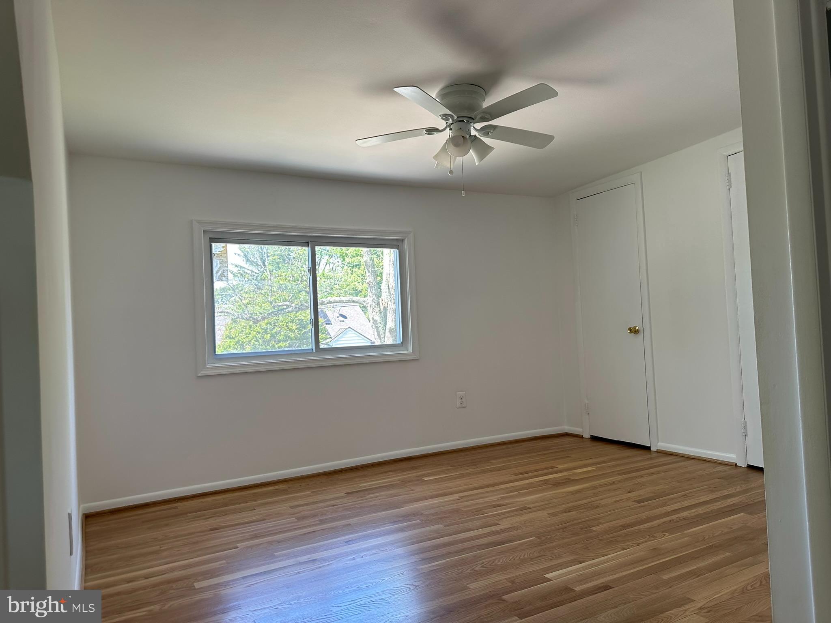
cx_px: 416
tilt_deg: +1.4
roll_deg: +1.7
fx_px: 576
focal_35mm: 24
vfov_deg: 56.8
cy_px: 312
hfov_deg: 71.6
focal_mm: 6.86
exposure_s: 1/162
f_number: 1.78
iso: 80
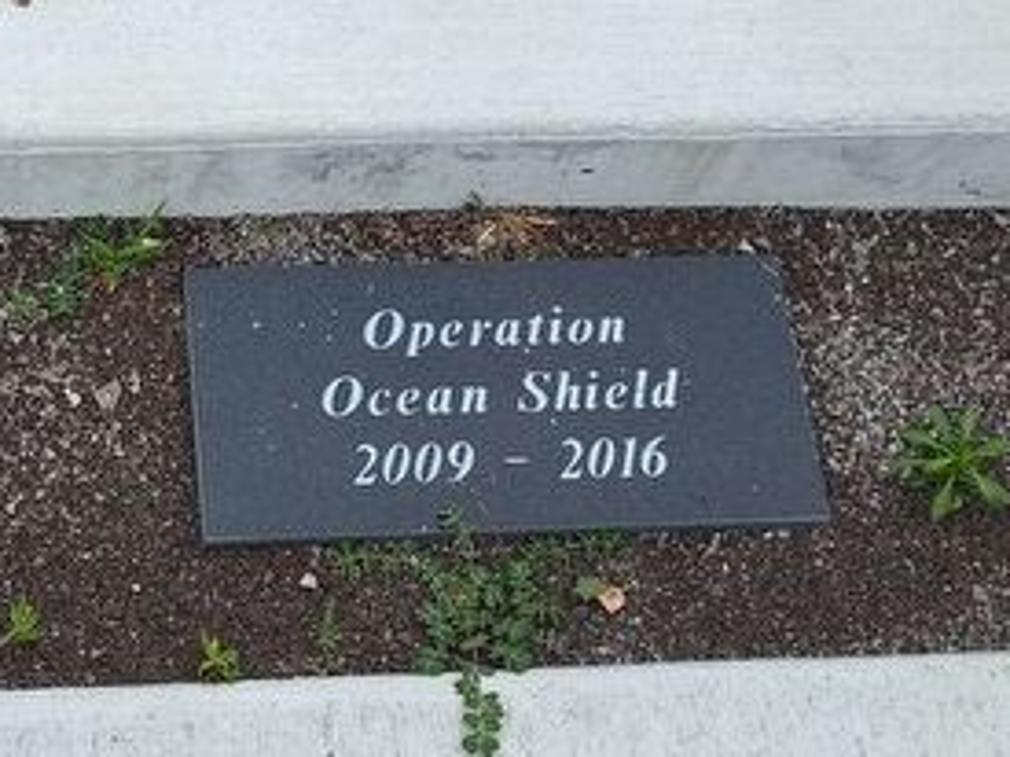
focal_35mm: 67
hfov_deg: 28.2
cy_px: 334
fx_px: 1954
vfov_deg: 21.9
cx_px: 165
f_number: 1.8
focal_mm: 5.56
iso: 100
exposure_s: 1/476
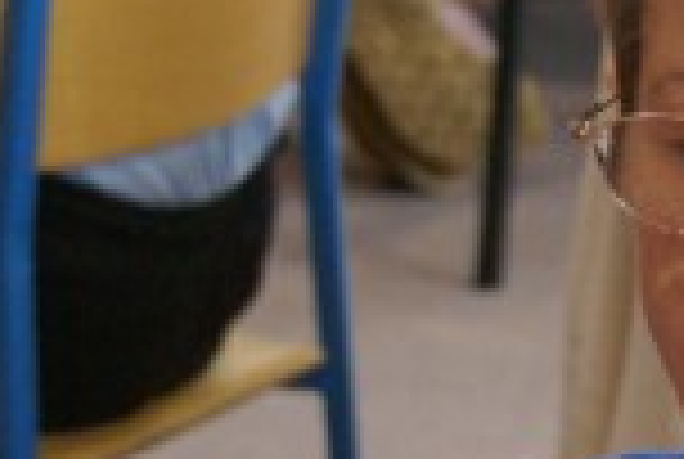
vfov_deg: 4.0
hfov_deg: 5.9
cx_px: 864
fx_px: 6568
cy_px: 243
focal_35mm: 345
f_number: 5.6
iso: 800
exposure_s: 1/50
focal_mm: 50
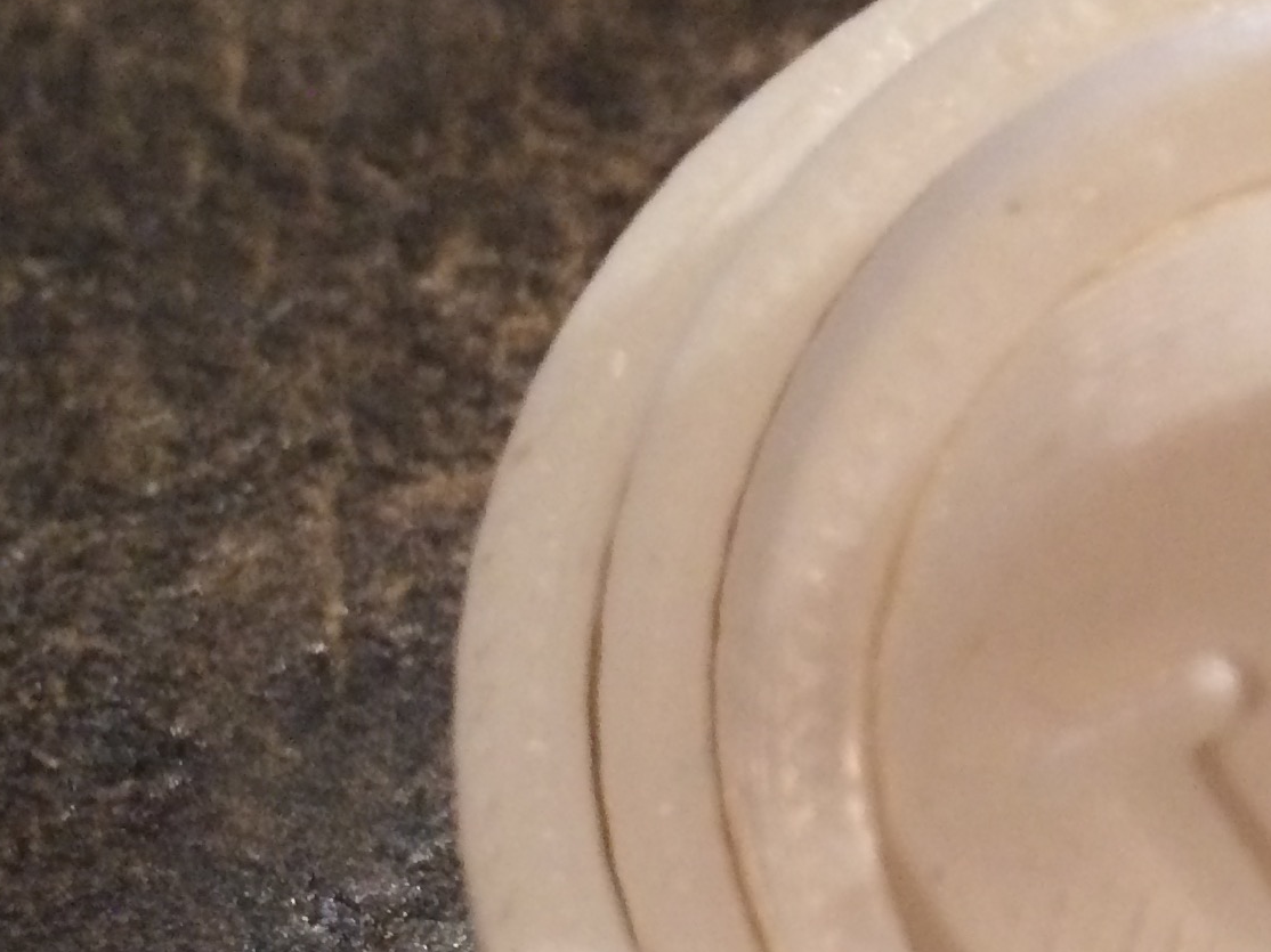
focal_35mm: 85
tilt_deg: -49.6
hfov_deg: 22.1
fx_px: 3120
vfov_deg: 17.1
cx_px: 1303
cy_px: 874
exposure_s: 1/30
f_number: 2.2
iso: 250
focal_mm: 4.15
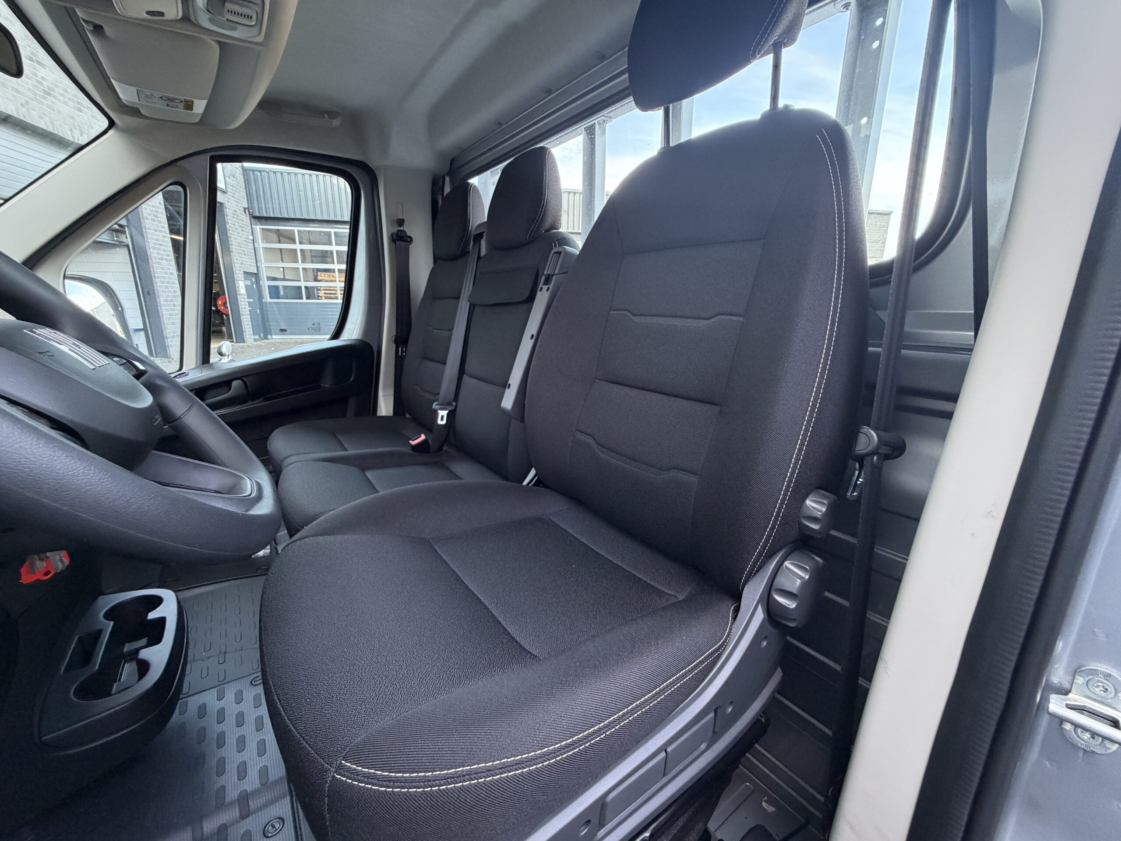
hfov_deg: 102.1
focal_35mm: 14
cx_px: 560
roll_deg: -1.0
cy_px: 420
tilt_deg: -13.7
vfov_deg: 85.7
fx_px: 453
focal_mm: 2.22
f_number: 2.2
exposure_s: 1/82
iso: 320
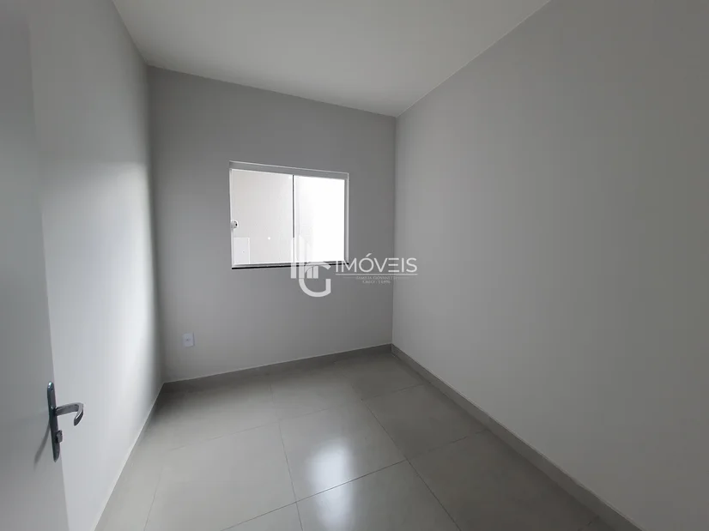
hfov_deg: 106.2
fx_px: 266
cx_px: 354
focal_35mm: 13
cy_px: 266
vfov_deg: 89.9
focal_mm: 1.74
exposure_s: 1/60
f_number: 2.2
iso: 64
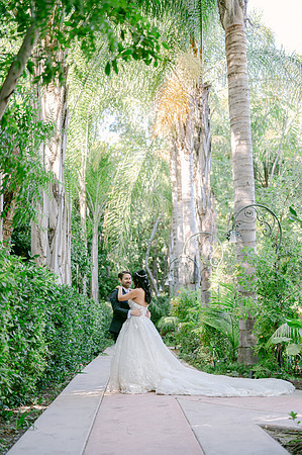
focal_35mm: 50
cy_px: 228
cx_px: 151
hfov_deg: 26.9
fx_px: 631
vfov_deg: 39.6
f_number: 2
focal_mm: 50
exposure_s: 1/125
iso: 125
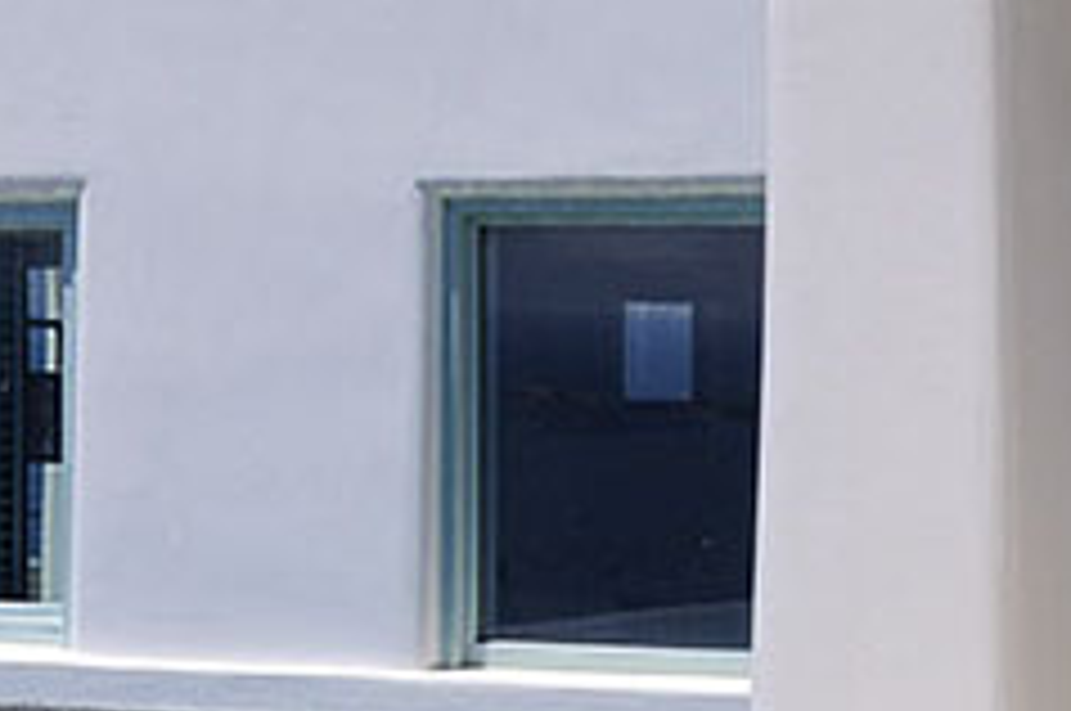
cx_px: -22
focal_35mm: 175
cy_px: 214
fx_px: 5199
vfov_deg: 7.8
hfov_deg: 11.6
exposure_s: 1/320
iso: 200
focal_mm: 28
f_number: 16
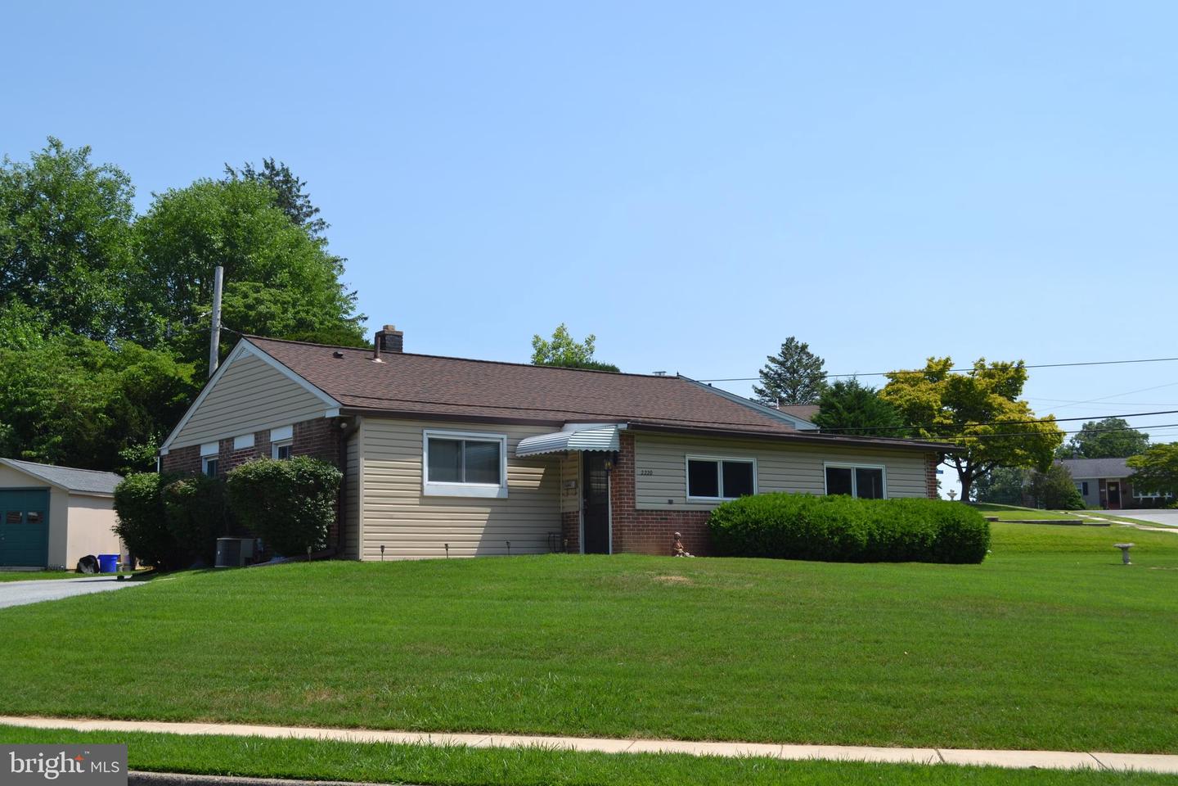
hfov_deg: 45.0
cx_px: 589
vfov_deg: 30.8
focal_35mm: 44
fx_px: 1423
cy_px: 393
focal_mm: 29
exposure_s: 1/250
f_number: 8
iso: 100
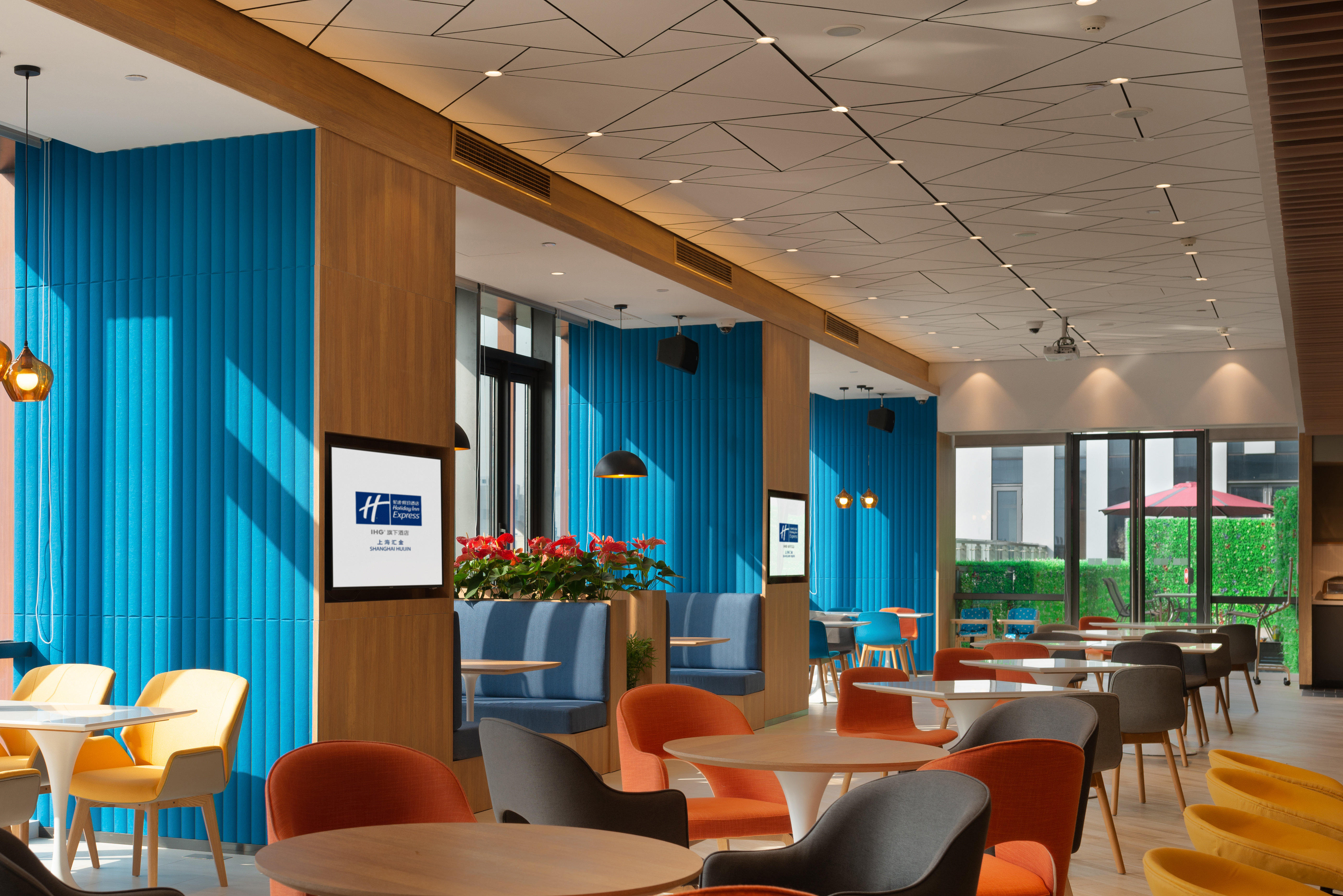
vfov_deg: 26.9
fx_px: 1866
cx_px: 469
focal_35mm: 50
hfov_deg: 39.2
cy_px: 557
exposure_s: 1/3
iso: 125
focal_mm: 35
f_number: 7.1
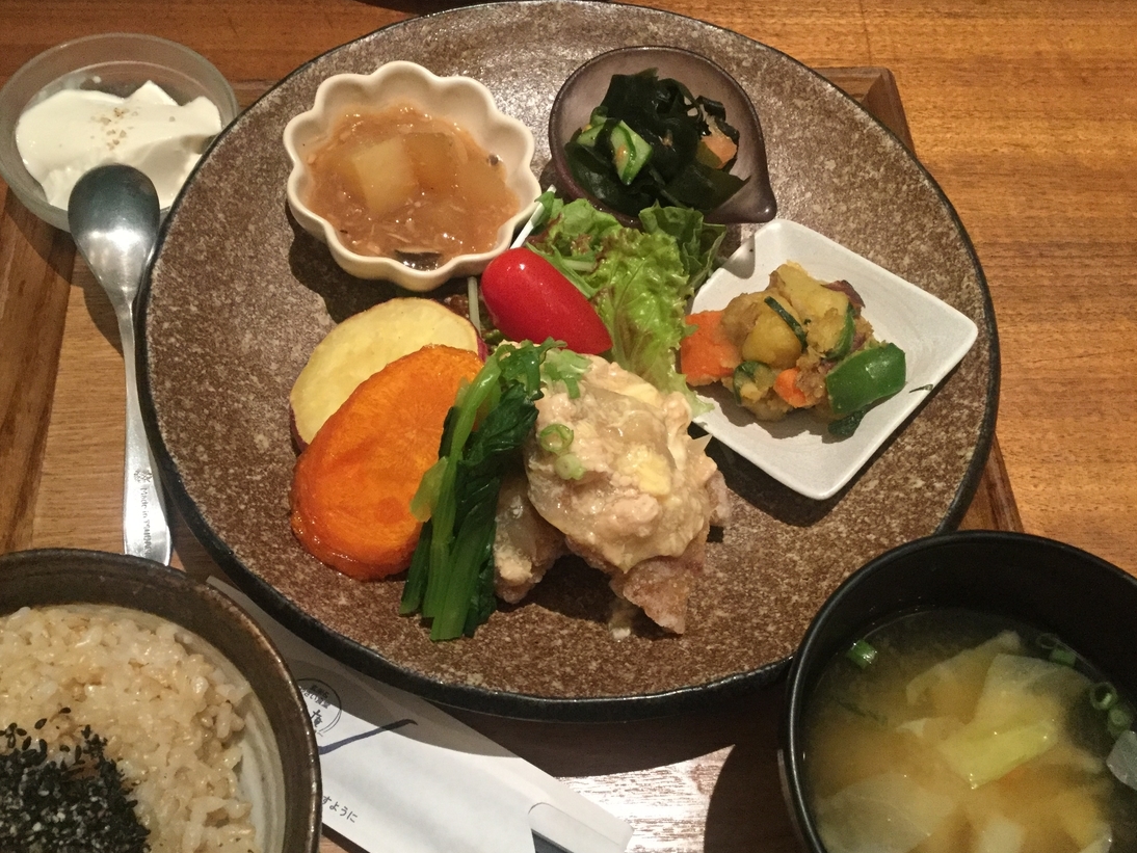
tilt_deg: -62.0
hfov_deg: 53.9
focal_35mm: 34
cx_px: 545
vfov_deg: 41.8
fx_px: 1117
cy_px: 434
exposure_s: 1/30
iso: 200
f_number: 2.4
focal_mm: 3.3
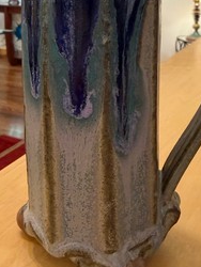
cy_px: 54
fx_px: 371
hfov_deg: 30.3
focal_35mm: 48
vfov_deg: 38.2
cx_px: 96
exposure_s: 1/60
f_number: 2.2
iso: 320
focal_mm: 2.22
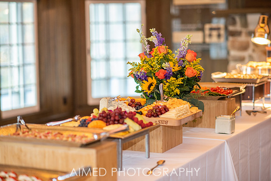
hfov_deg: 23.9
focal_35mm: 85
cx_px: 136
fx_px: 640
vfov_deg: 16.1
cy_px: 90
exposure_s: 1/200
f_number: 2
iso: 800
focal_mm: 85
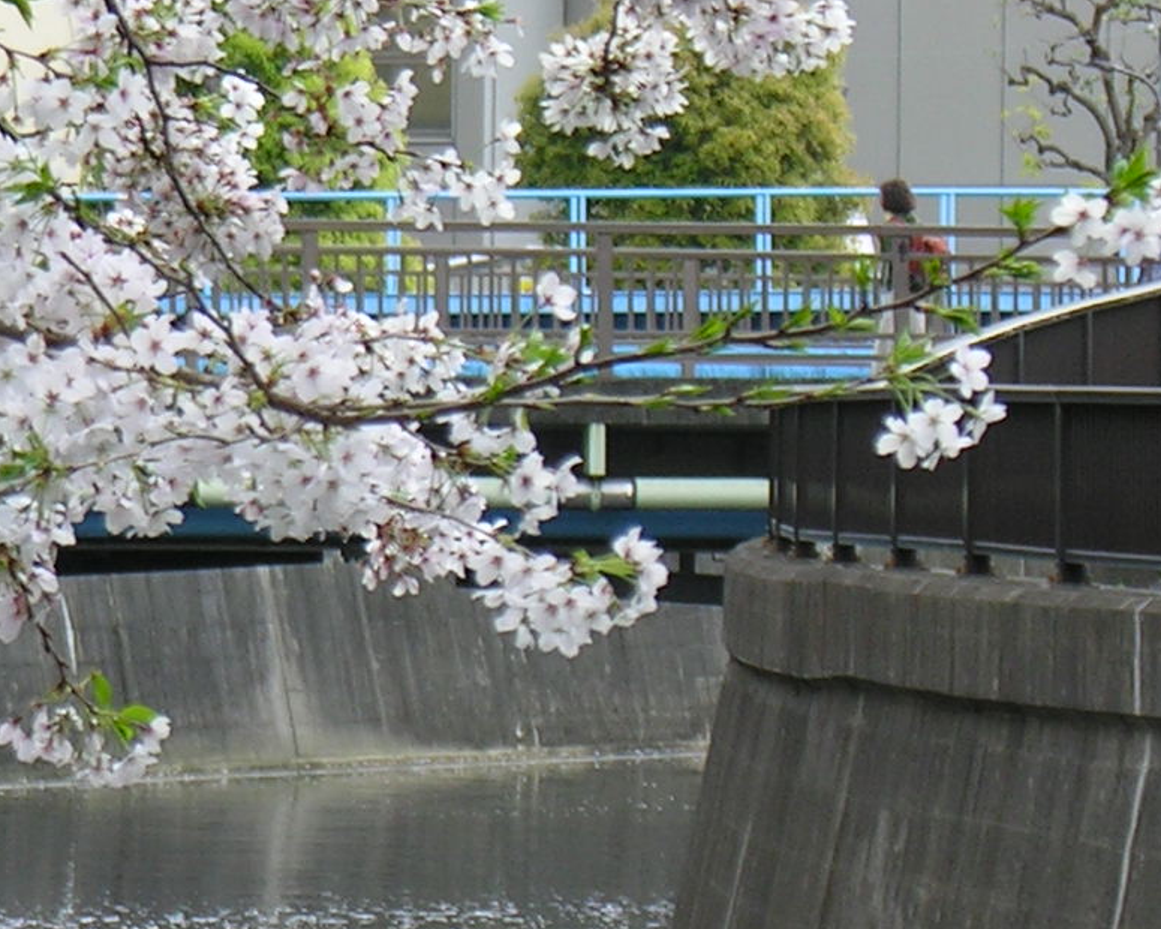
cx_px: -917
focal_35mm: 473
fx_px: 16253
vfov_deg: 3.3
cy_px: 764
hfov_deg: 4.1
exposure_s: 1/43.4
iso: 50
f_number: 3.7
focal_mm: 29.3
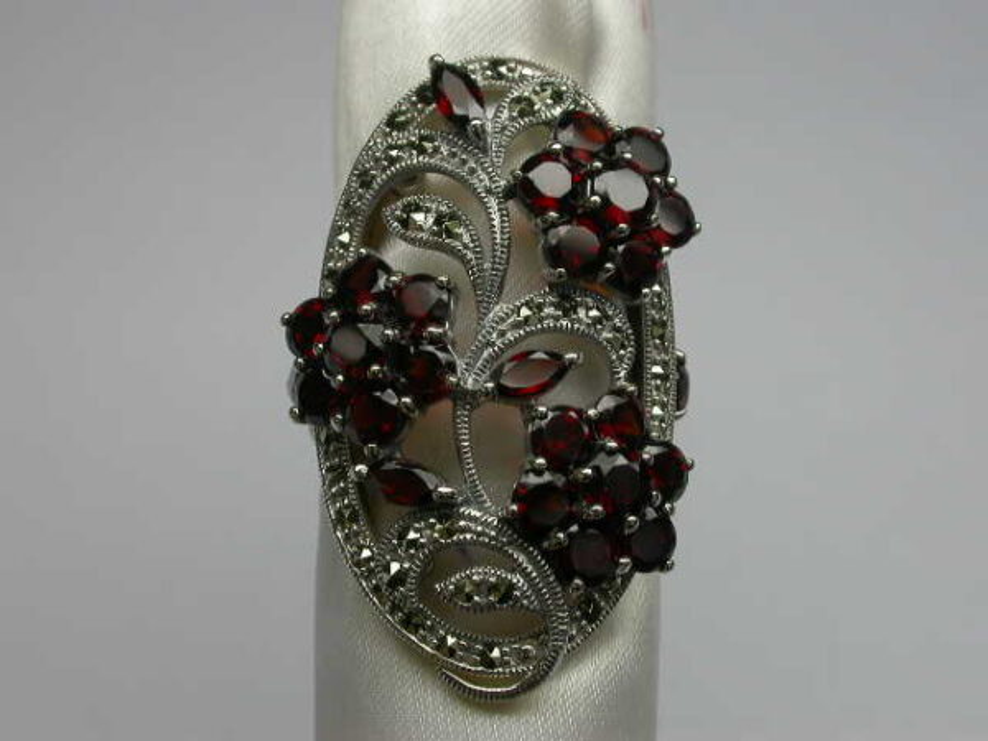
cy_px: 370
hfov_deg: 23.0
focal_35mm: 85
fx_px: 2426
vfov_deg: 17.4
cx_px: 494
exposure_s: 1/43.8
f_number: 7.4
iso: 100
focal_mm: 17.7
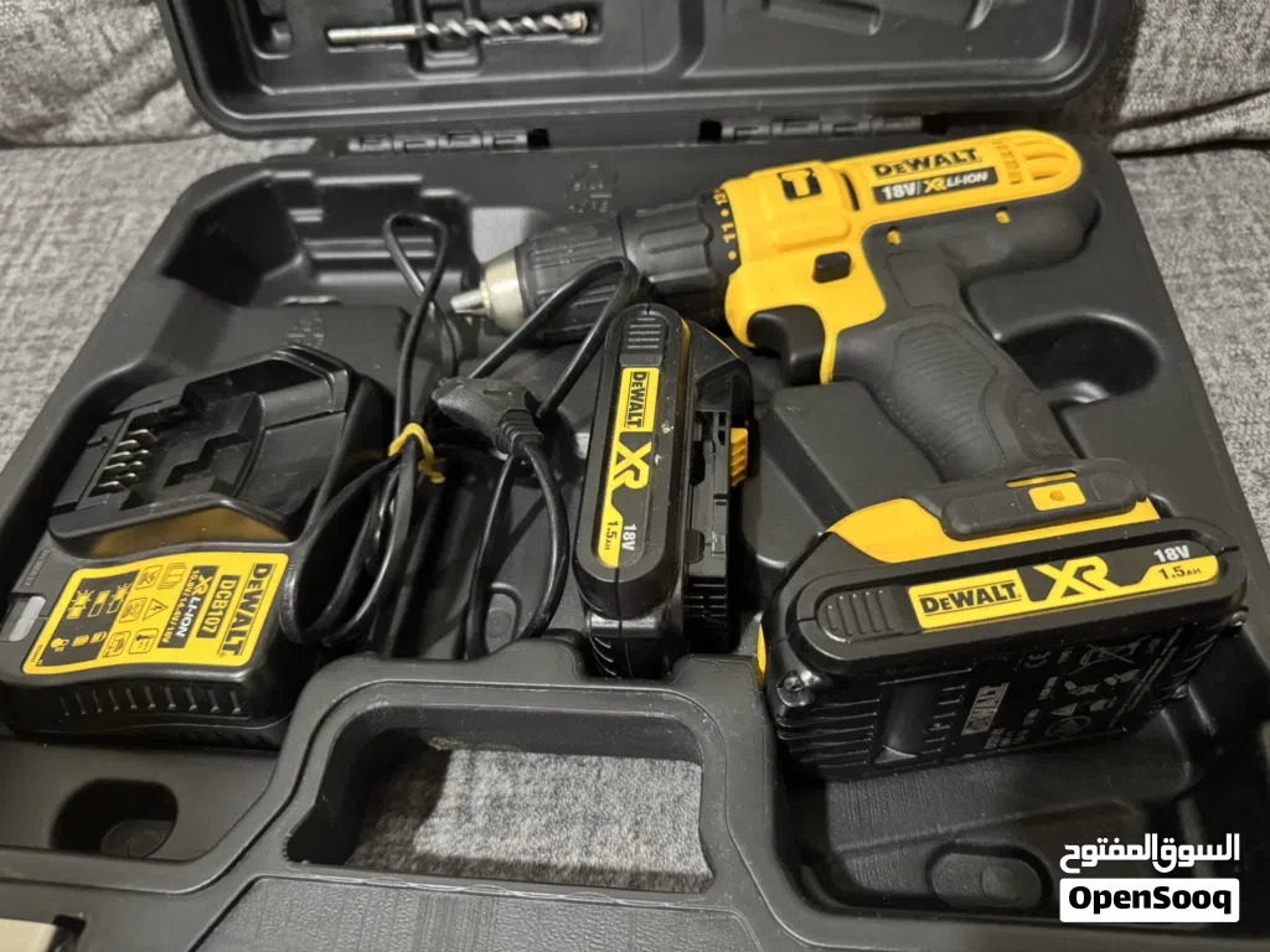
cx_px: 635
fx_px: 881
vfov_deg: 56.8
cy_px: 476
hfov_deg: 71.6
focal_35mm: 24
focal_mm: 6.76
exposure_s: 1/33
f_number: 1.78
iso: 800
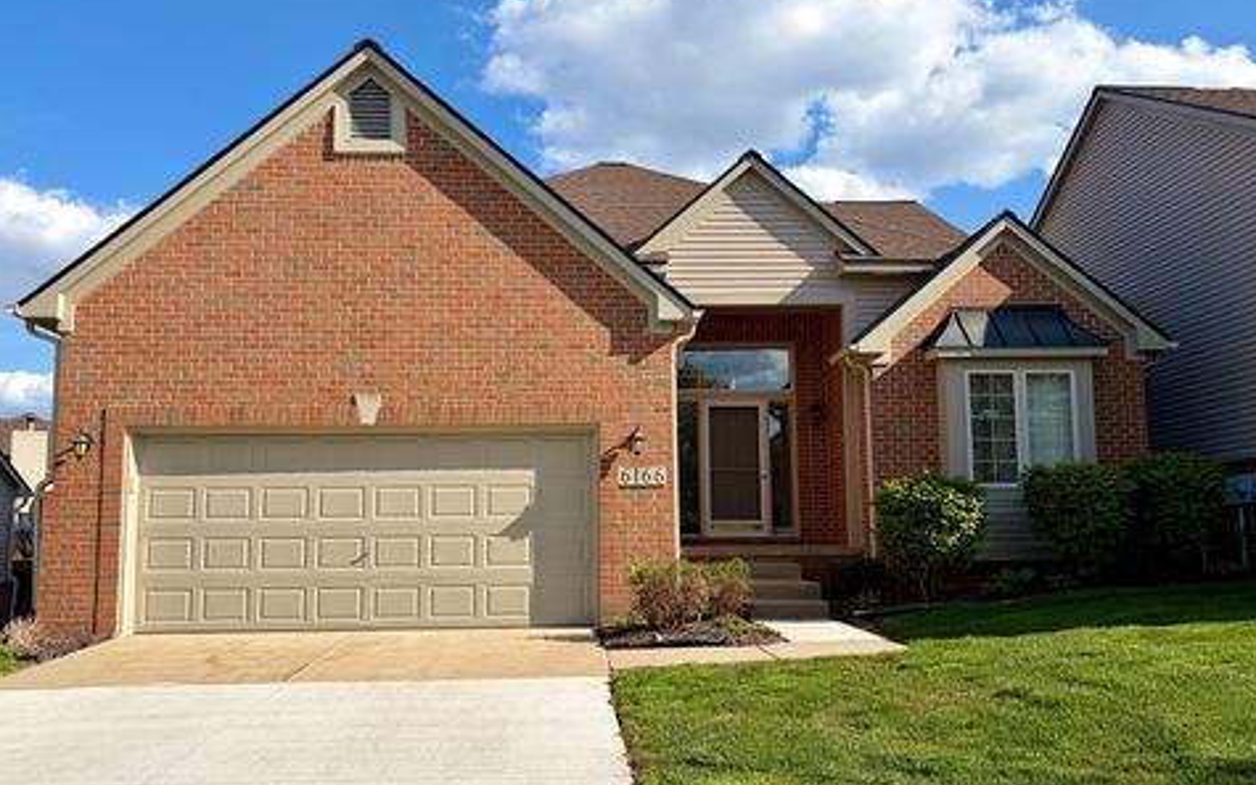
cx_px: 613
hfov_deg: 64.6
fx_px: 993
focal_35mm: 29
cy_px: 435
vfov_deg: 43.1
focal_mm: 5.96
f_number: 1.6
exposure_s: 1/3623
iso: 50
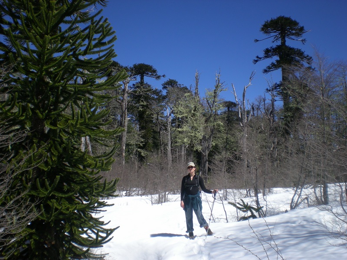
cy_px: 130
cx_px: 174
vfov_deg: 37.7
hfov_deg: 49.0
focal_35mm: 38
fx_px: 381
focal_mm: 6.3
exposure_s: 1/616
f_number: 4.6
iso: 50
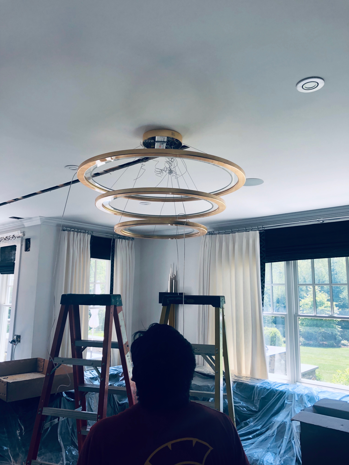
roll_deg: -1.0
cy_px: 232
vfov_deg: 63.4
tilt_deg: +10.5
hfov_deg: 49.7
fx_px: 376
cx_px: 174
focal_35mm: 28
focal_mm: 4
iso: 64
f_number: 1.8
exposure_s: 1/120
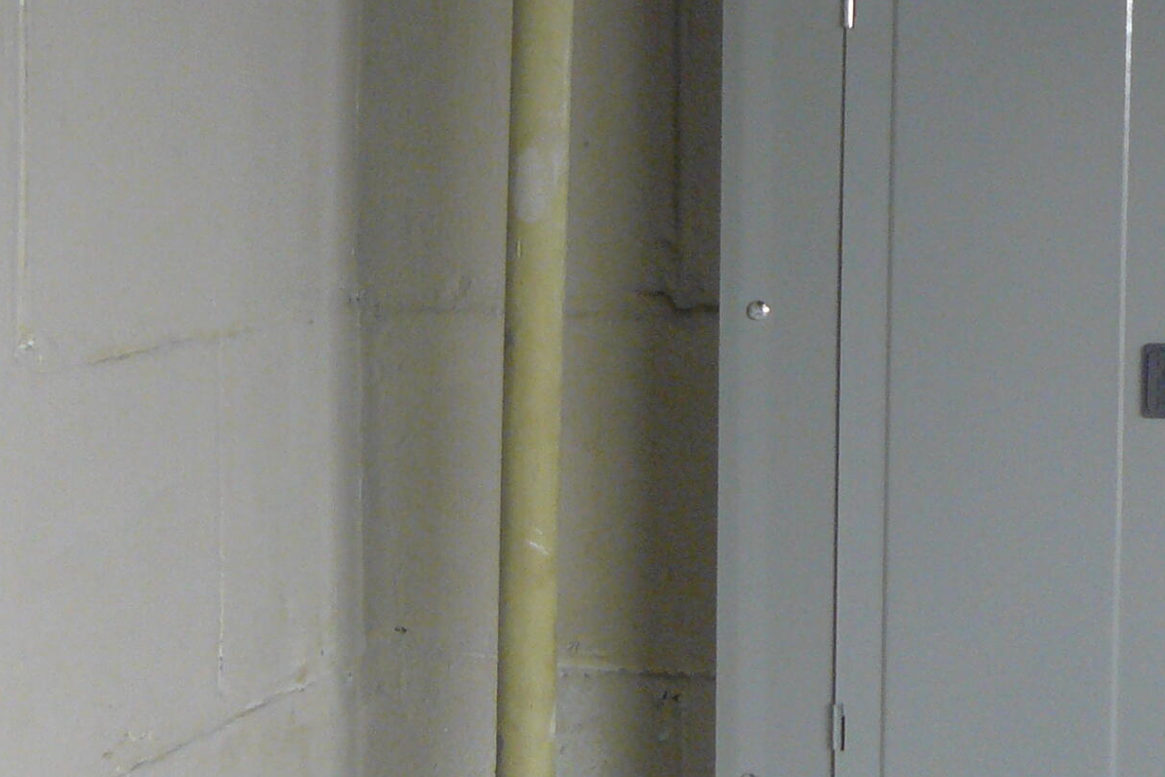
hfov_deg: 21.5
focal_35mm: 92
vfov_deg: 14.8
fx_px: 2977
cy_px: 248
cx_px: 1128
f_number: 2.8
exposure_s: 1/13
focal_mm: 6
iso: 200
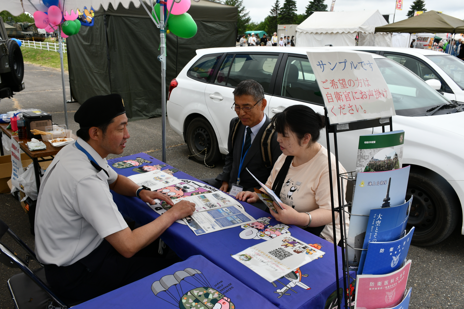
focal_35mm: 30
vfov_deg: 43.6
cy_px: 154
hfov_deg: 61.9
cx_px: 232
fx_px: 387
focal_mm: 20
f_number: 8
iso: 200
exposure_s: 1/250
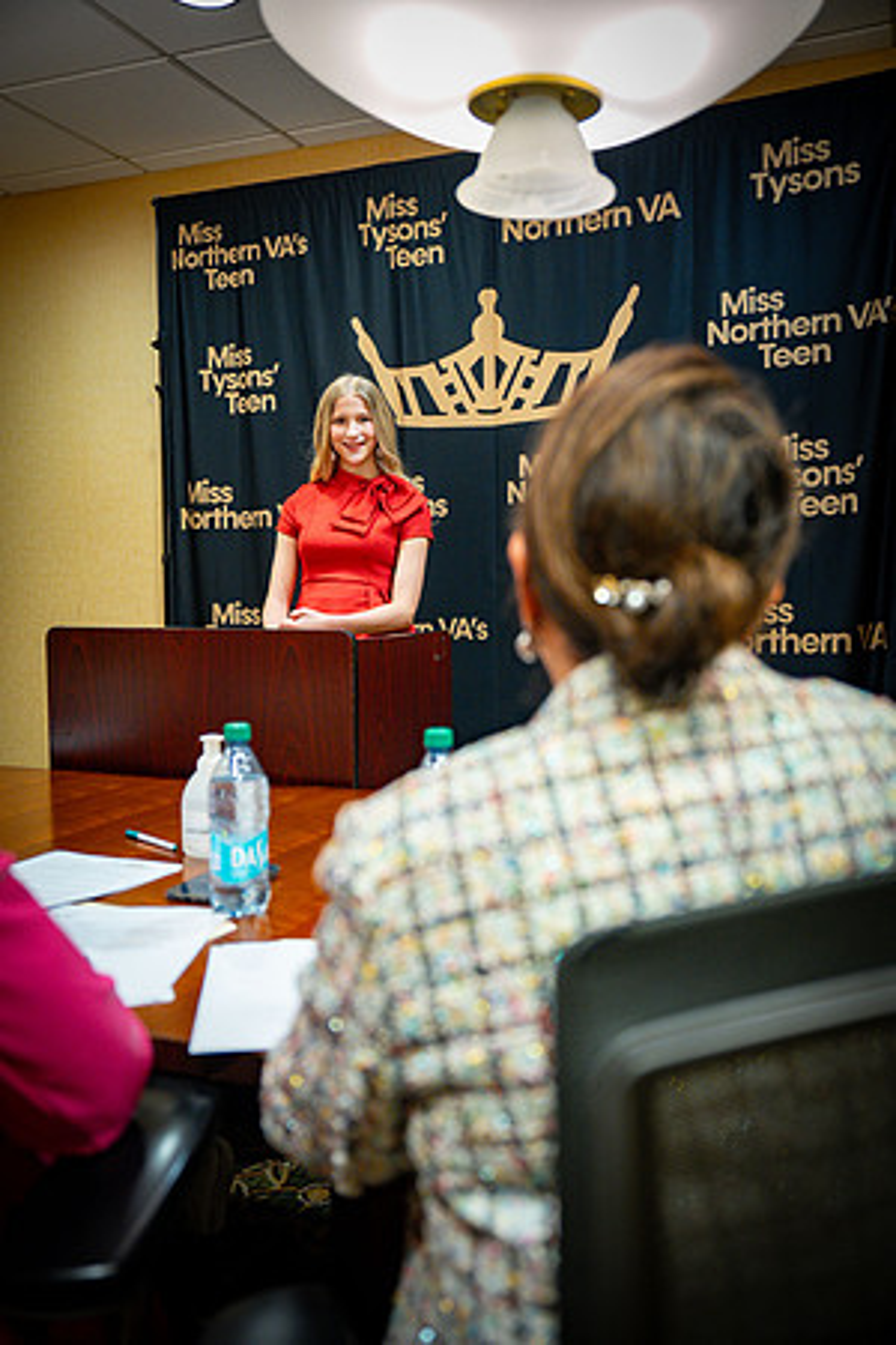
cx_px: 448
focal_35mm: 32
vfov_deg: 58.7
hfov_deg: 41.1
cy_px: 672
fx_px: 1195
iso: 1600
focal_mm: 32
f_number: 2.8
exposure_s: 1/125
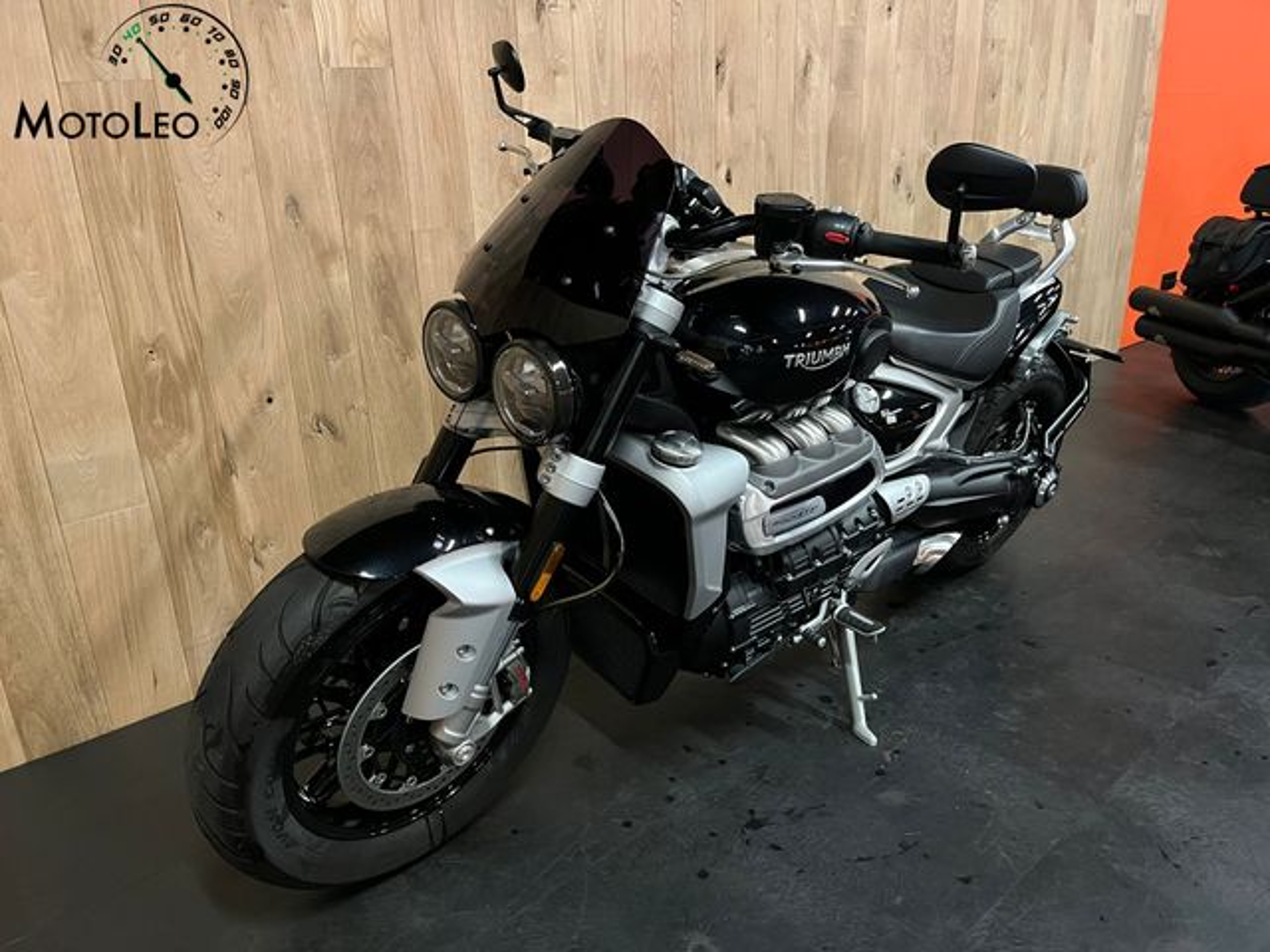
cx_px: 635
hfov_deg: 67.3
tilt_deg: -20.9
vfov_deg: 53.1
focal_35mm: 26
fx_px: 954
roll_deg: +1.8
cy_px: 476
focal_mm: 5.1
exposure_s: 1/25
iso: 640
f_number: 1.6
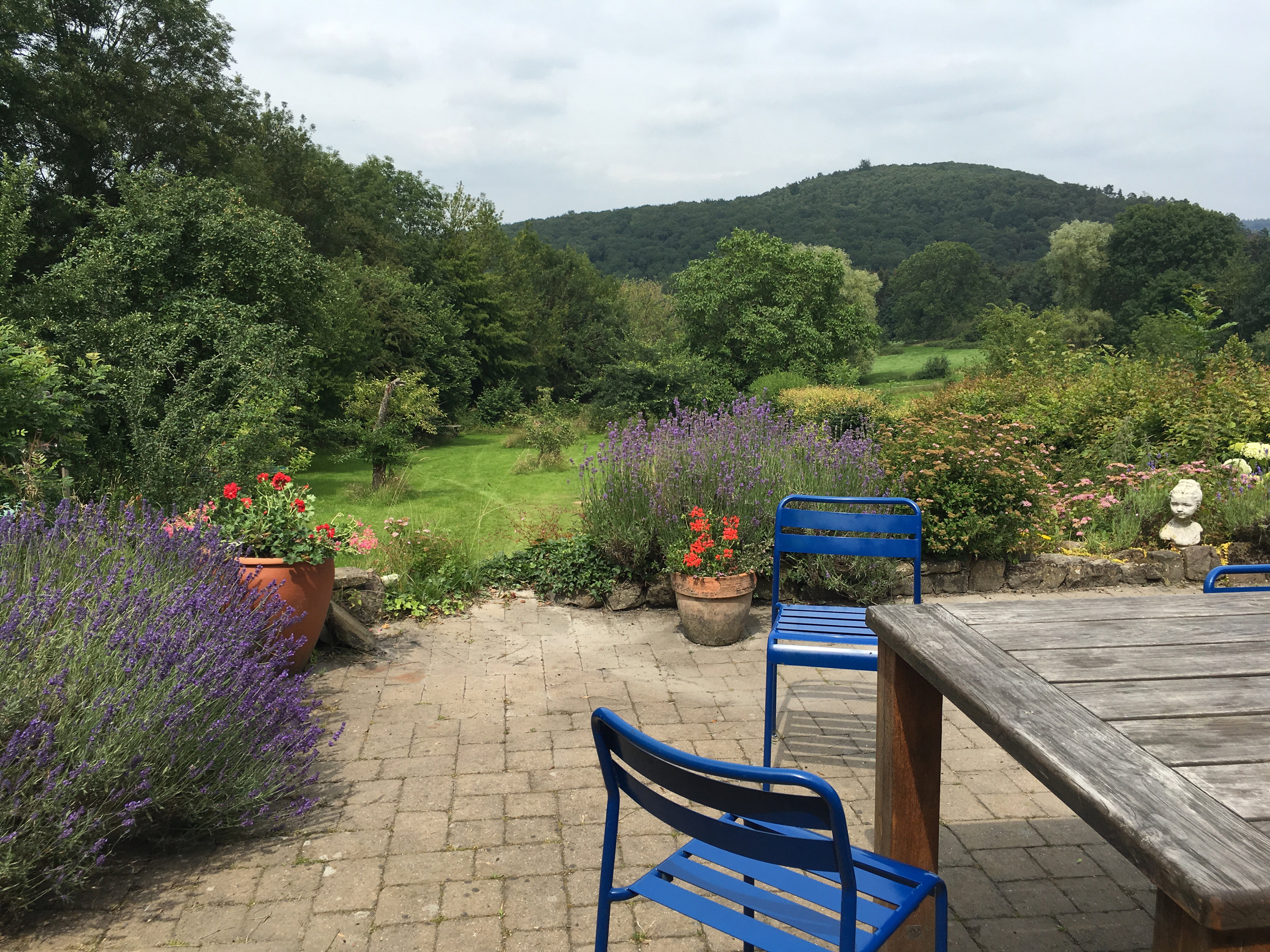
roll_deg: -0.6
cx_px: 635
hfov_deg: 61.7
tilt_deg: -9.1
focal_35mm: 29
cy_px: 476
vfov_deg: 48.2
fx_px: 1064
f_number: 2.2
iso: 25
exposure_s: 1/1508
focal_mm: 4.15
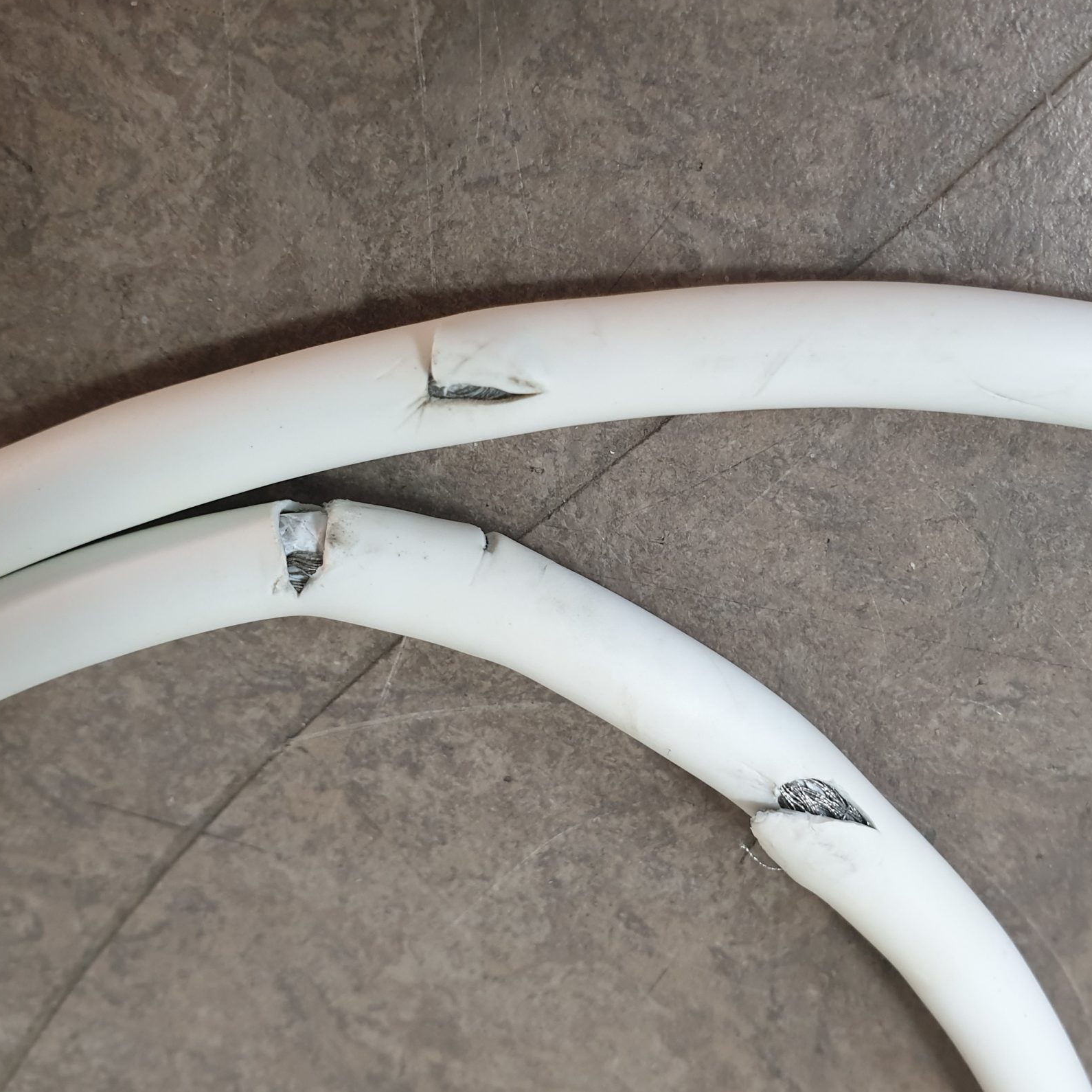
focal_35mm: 37
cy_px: 519
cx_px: 622
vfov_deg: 44.9
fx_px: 1321
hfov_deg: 44.8
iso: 250
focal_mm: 4.3
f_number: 2.4
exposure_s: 1/50
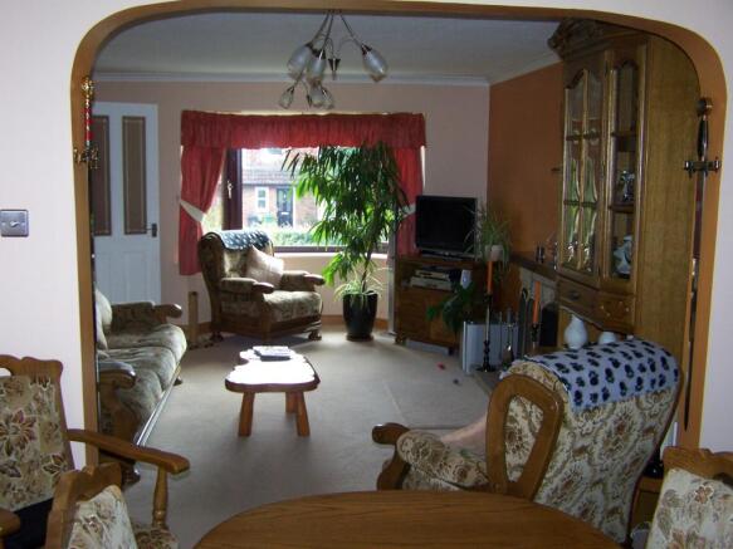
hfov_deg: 49.0
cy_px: 274
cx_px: 366
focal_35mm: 38
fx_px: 804
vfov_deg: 37.7
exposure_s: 1/60
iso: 160
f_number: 2.8
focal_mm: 6.3
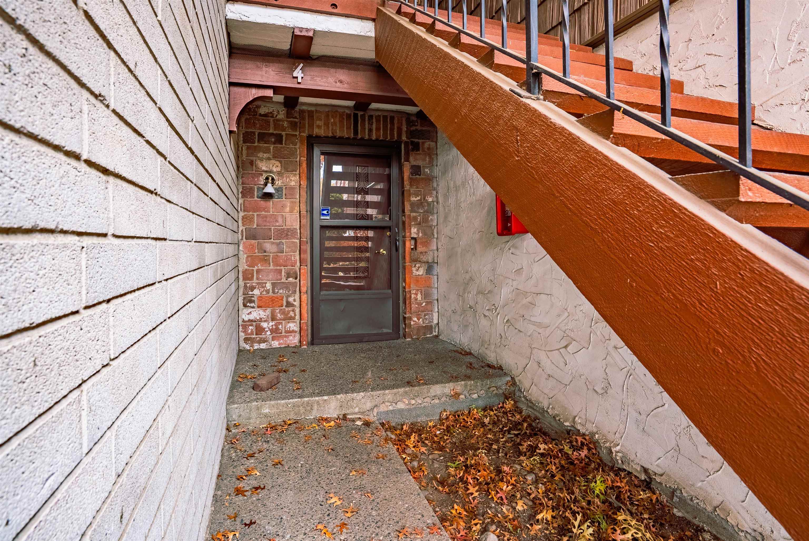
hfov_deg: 96.7
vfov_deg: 73.8
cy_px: 270
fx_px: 360
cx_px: 404
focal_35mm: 16
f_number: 8
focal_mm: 16
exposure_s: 1/125
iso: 400
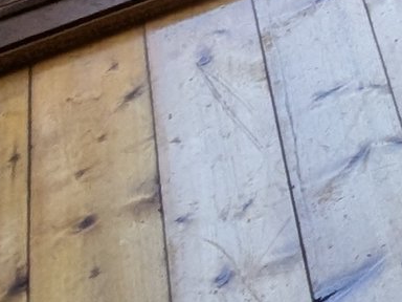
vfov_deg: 8.3
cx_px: 1185
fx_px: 1452
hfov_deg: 10.9
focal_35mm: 125
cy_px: -798
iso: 41
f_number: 2.2
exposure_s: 1/229
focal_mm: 2.22
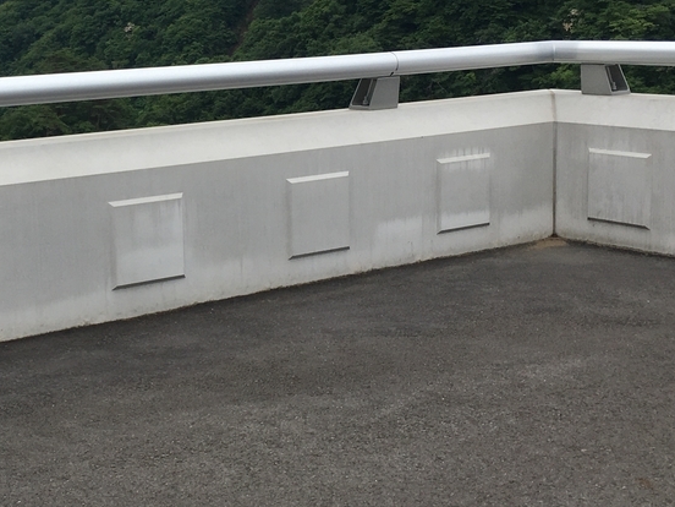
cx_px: 165
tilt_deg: -7.5
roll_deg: +3.3
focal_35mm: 63
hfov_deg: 30.2
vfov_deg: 23.2
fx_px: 1228
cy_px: 189
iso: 25
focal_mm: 4.15
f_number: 2.2
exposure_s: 1/950
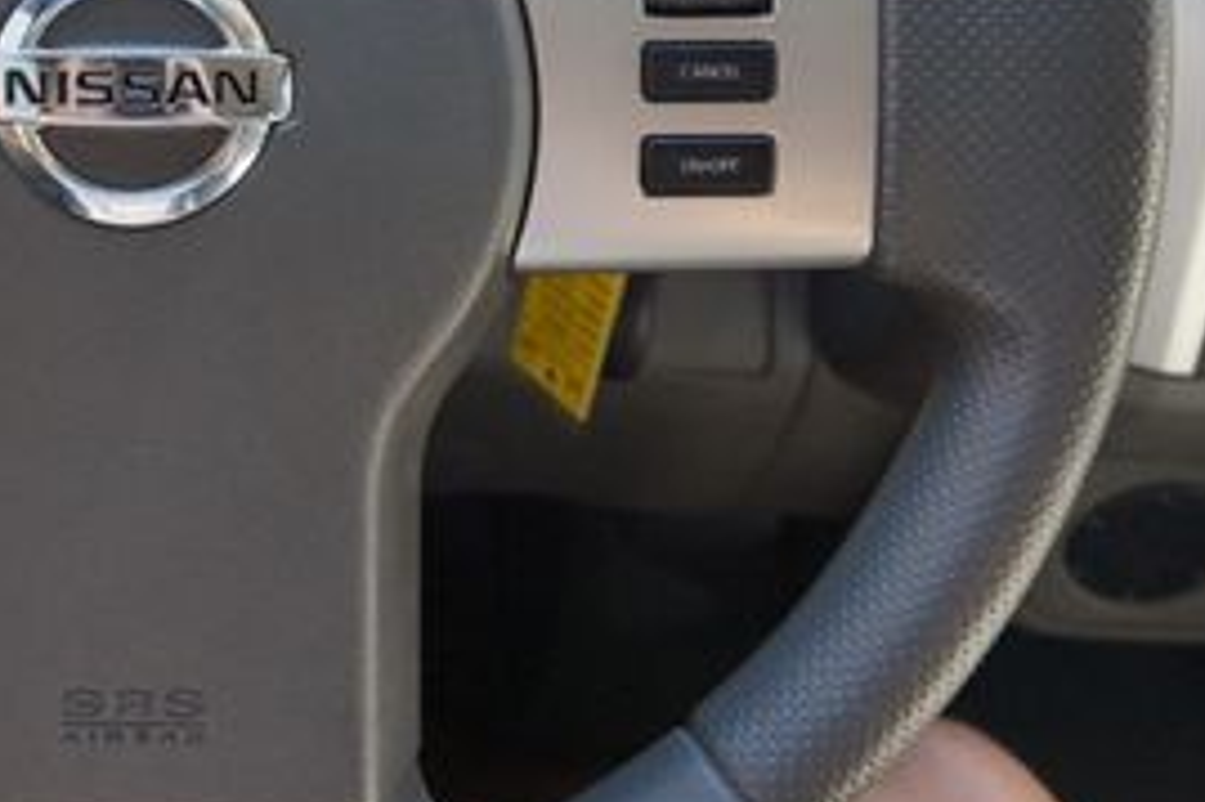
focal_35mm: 57
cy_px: 27
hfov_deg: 33.3
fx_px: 1907
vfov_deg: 22.9
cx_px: 130
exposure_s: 1/60
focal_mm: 16
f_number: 4
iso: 500
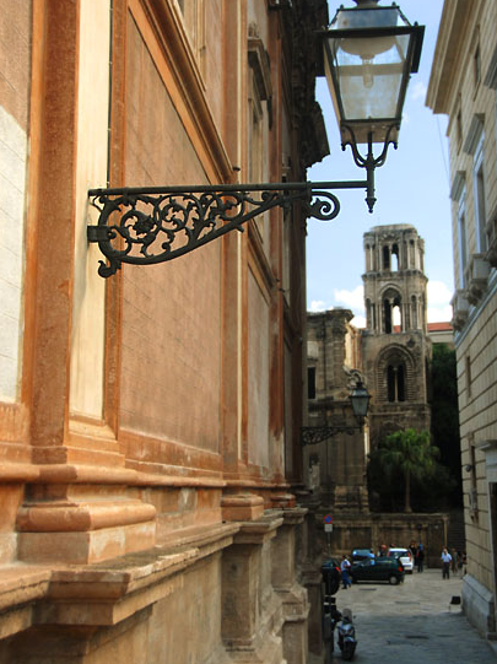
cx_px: 252
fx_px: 1016
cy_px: 306
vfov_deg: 36.2
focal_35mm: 53
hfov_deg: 27.5
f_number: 4.5
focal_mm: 32
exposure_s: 1/500
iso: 400
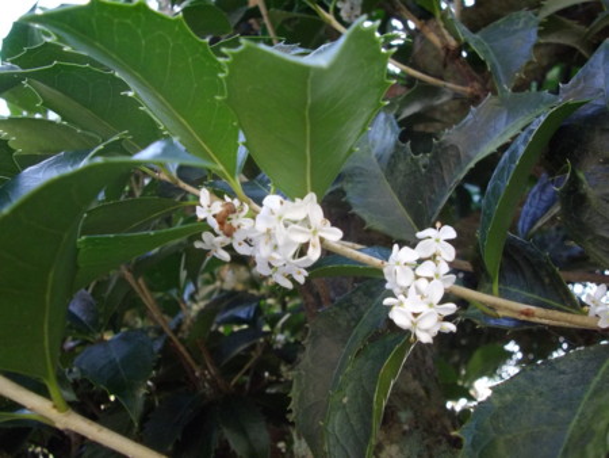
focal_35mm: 32
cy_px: 229
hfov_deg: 56.8
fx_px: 563
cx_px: 304
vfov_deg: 44.2
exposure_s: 1/50
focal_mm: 5.8
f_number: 3.5
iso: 393
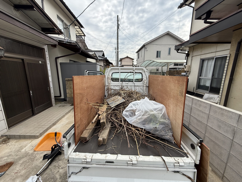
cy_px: 91
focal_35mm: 14
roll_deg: -0.6
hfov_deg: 102.1
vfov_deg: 85.7
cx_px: 121
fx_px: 98
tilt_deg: -11.4
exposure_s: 1/1211
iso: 64
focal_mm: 2.22
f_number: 2.2
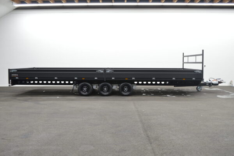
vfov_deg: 38.3
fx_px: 224
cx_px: 117
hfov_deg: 55.1
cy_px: 78
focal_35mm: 34
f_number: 7.1
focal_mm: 23
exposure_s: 1/2.5
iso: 100
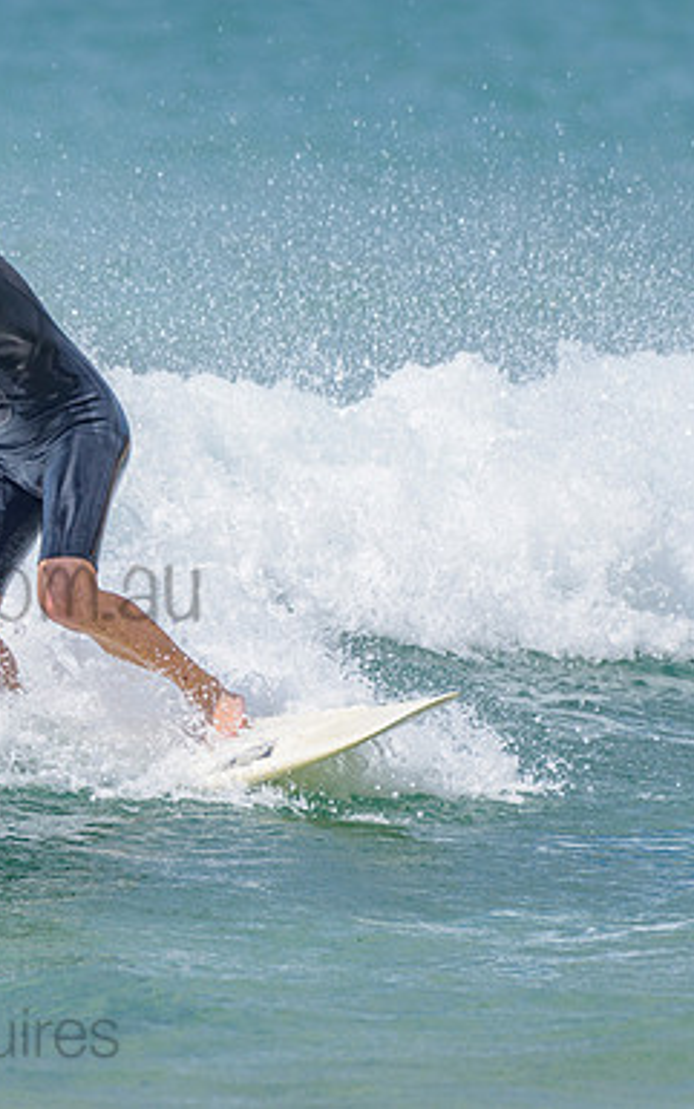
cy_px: 495
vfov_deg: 2.2
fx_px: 28475
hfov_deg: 1.4
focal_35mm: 942
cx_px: -108
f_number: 5.6
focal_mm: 500
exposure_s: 1/2000
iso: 200
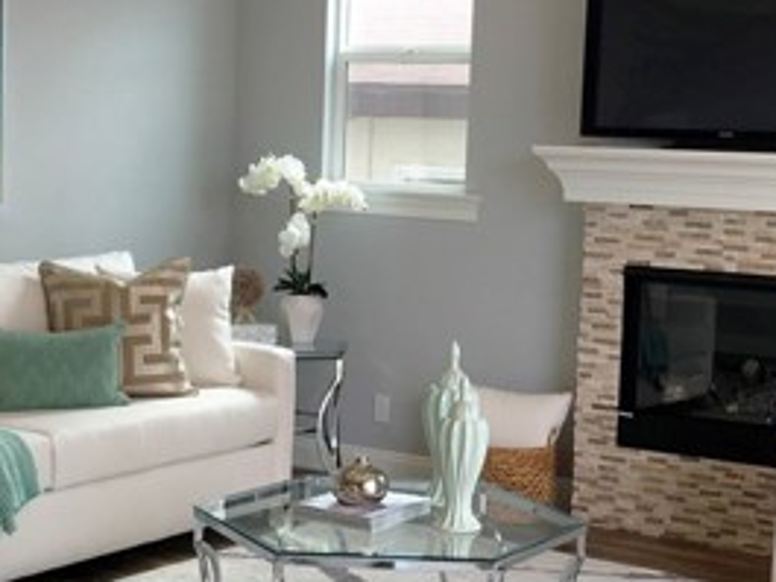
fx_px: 1570
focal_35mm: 70
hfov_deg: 27.7
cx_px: 489
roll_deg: -2.7
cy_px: 351
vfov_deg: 21.0
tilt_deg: -7.5
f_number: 2.2
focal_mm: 4.15
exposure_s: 1/120
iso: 25
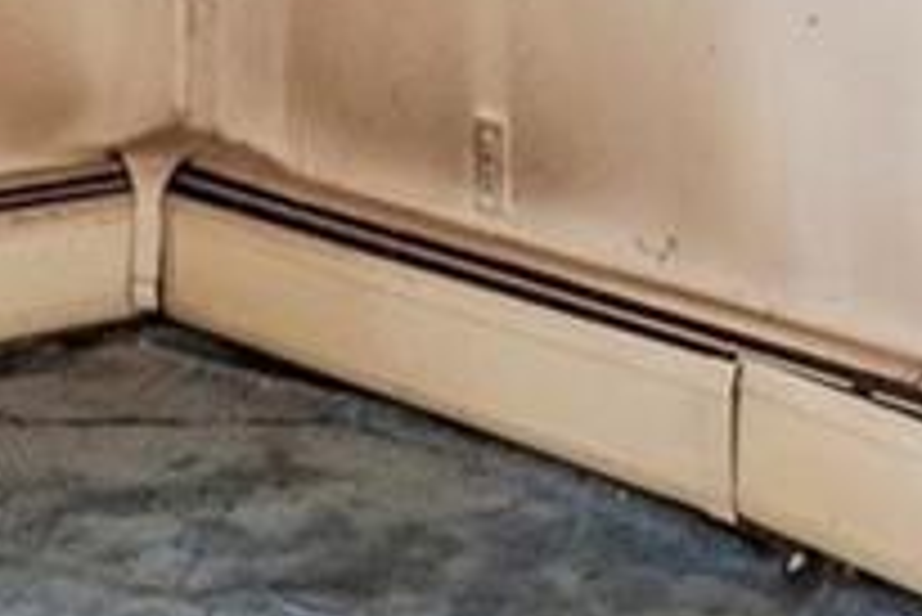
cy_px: -472
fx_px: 2999
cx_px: 1003
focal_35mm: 117
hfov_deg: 16.9
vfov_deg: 11.0
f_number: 8
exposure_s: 1/20
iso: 400
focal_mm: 10
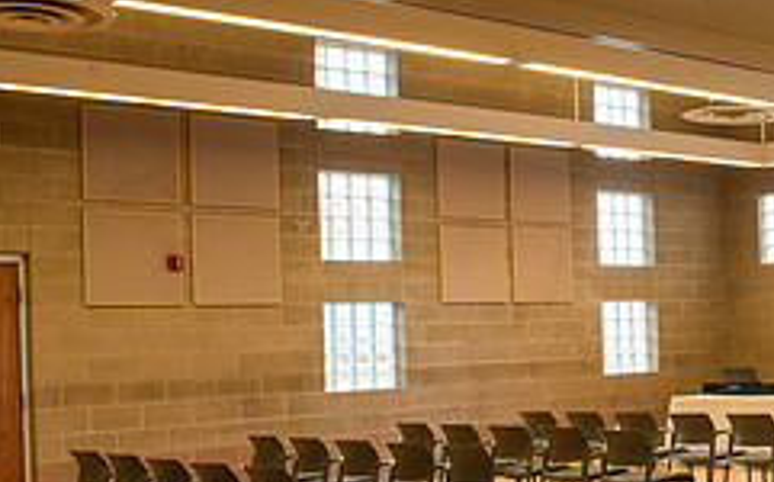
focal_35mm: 59
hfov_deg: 30.9
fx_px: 1243
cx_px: 845
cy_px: 307
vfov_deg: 21.9
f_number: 7.1
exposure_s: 1/80
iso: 1600
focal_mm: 24
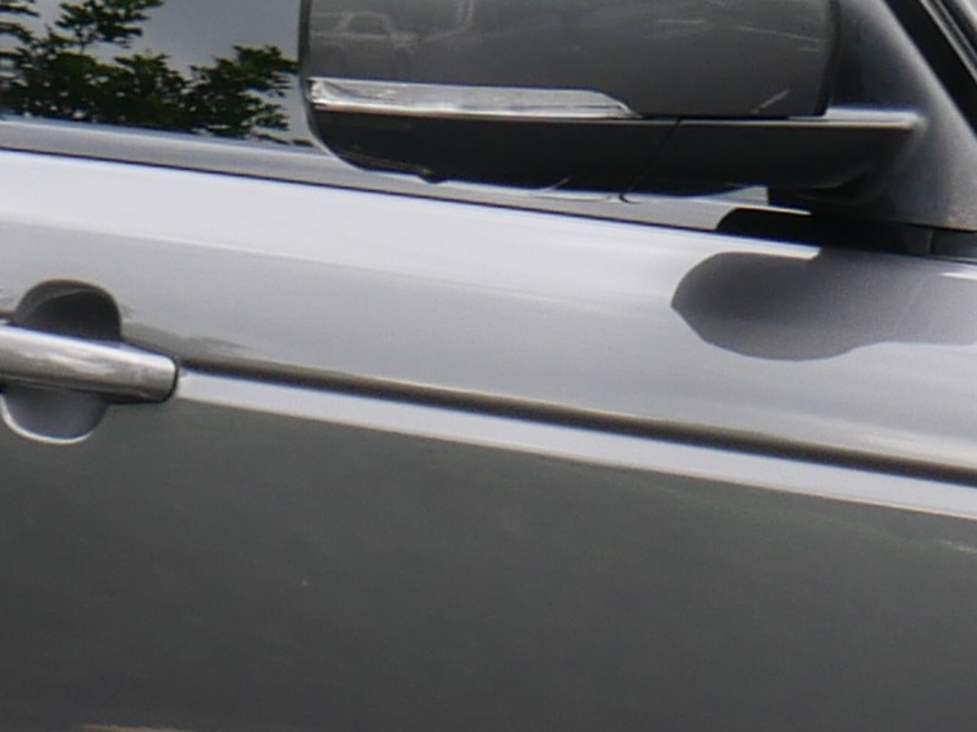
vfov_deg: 4.5
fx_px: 9201
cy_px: 1023
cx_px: 1456
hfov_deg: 6.0
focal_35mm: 326
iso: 200
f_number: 7.1
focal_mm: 23
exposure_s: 1/60
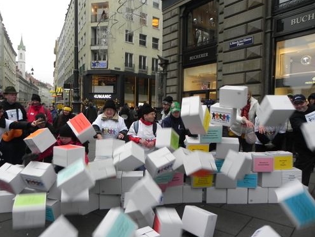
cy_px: 121
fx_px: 246
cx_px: 152
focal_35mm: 27
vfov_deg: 51.4
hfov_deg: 65.3
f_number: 3.2
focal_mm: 4.6
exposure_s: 1/57.4
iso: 160
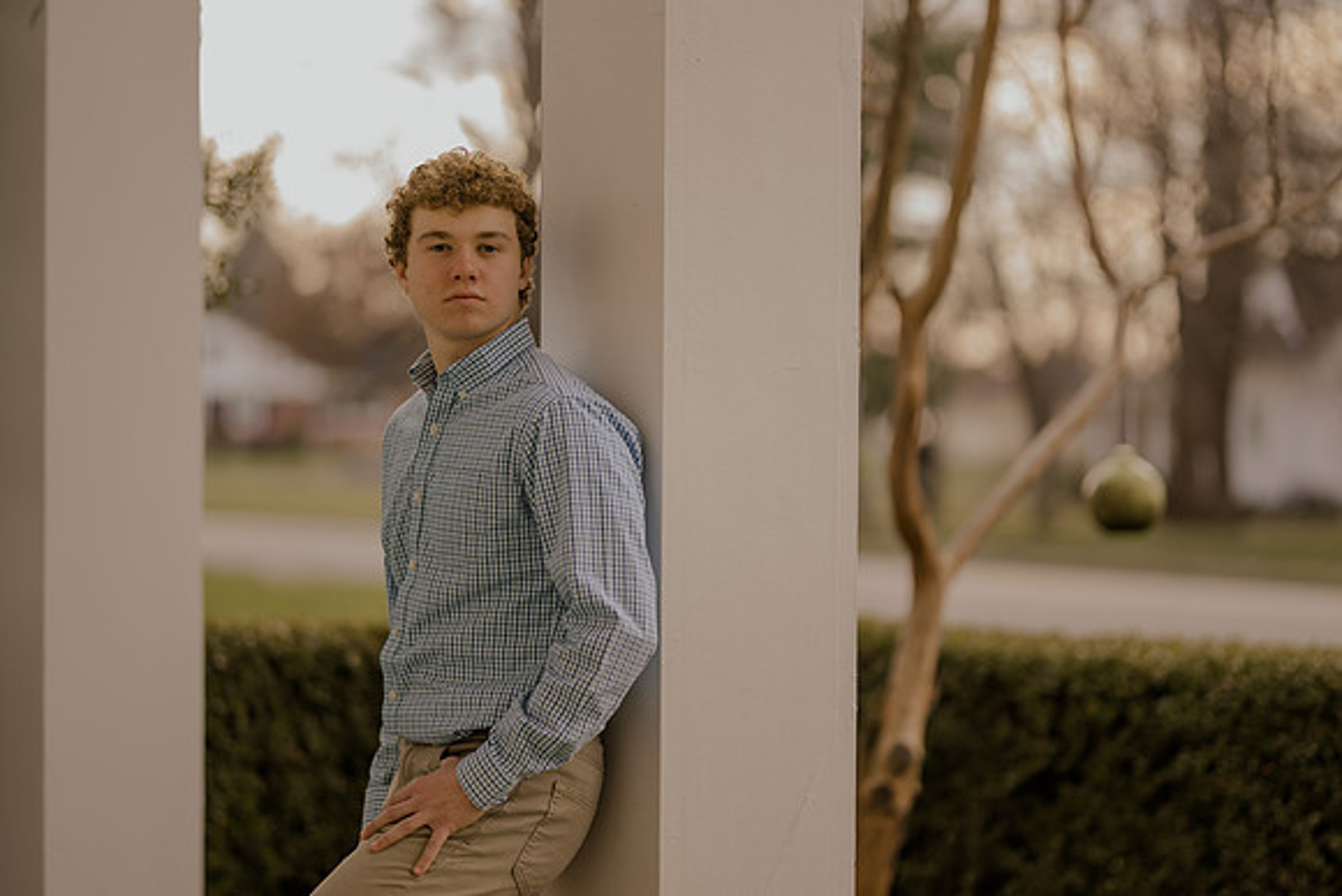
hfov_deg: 23.9
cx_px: 671
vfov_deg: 16.1
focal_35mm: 85
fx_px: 3169
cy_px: 448
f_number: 1.4
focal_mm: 85
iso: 100
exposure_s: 1/500
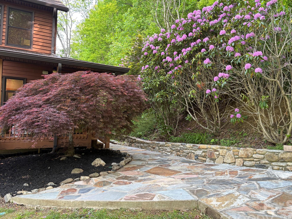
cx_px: 156
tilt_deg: +1.4
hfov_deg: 63.4
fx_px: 236
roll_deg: -3.4
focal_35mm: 28
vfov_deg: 49.7
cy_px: 112
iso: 80
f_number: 1.6
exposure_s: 1/122
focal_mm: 5.96
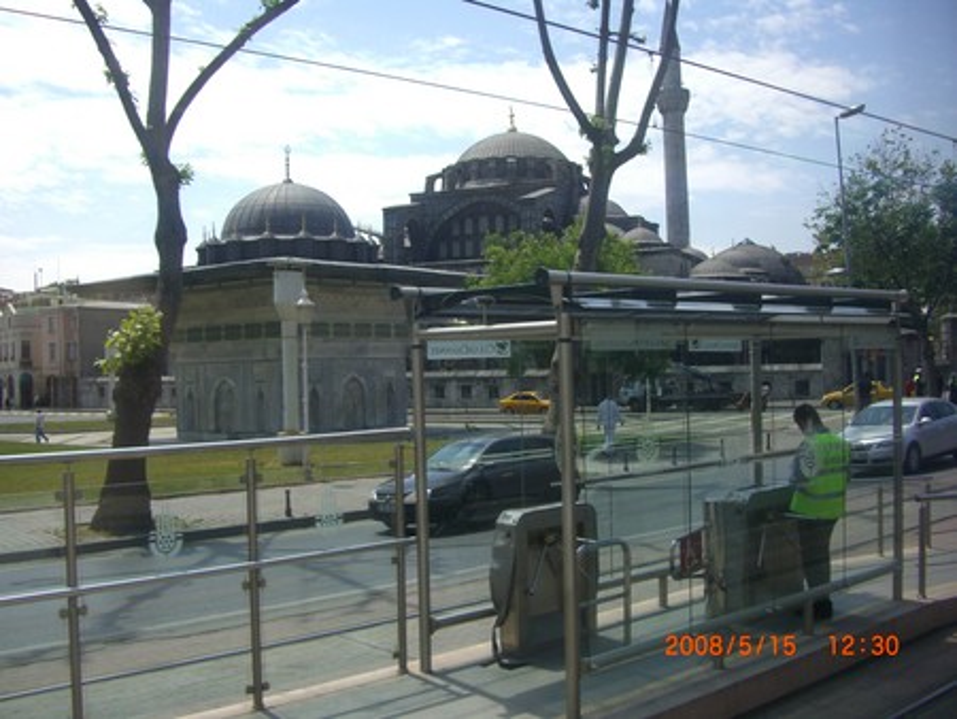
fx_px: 1051
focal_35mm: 38
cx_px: 478
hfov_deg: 49.0
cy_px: 360
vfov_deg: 37.8
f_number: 2.8
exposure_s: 1/500
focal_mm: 7.9
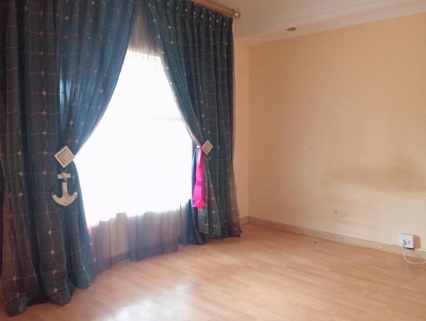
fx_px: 345
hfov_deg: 63.4
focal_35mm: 28
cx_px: 213
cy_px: 160
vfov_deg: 49.8
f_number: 1.8
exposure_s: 1/25
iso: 2181
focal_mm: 3.98
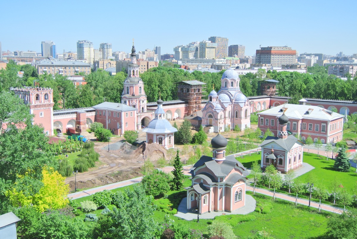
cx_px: 178
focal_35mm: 43
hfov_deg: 45.4
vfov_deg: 31.3
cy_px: 120
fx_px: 427
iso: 100
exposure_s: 1/640
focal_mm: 16.1
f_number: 4.5
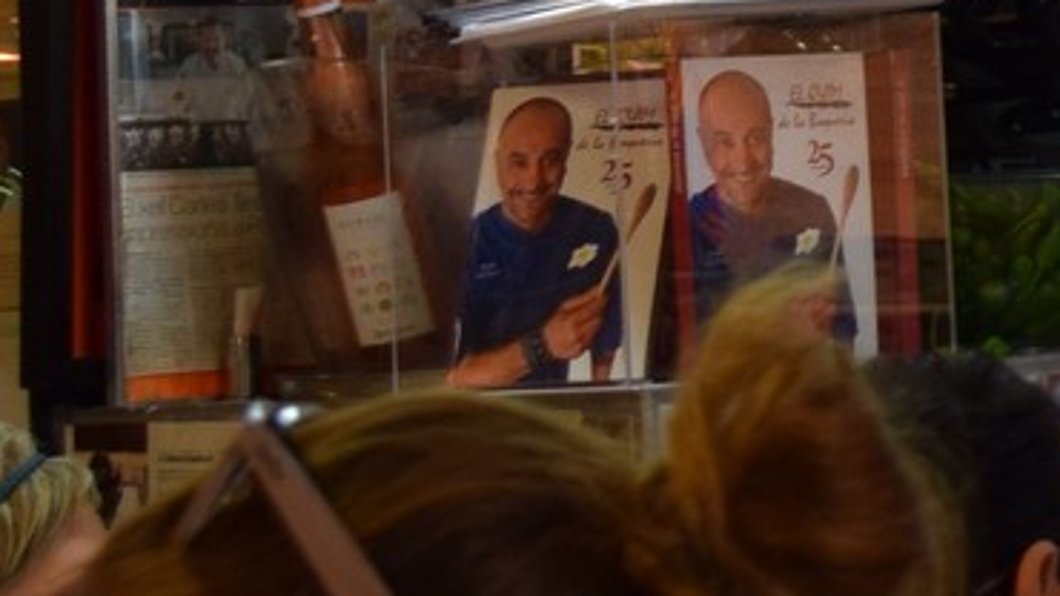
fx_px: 5677
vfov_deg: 5.9
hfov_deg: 10.0
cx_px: 1980
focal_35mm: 202
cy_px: -364
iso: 400
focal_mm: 22
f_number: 5.6
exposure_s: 1/125
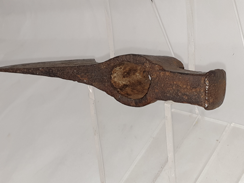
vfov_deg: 53.1
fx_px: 183
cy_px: 92
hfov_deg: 67.3
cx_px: 122
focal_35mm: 26
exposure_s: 1/100
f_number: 2.4
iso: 50
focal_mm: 4.3
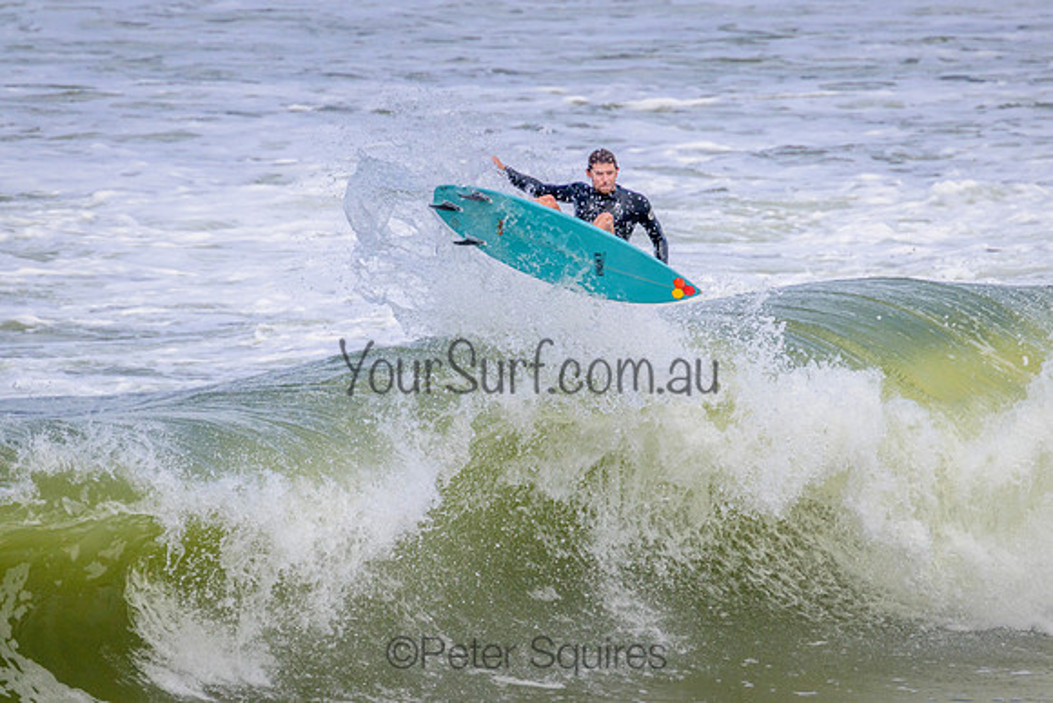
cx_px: 583
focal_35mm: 886
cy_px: 350
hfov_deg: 2.3
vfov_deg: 1.6
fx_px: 25926
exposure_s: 1/2000
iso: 800
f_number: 11
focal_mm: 800
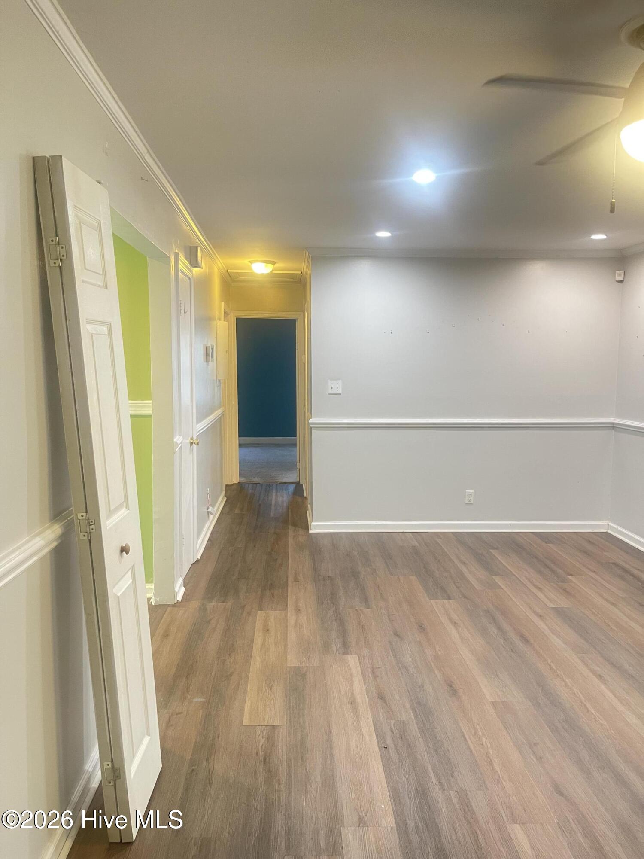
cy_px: 430
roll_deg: +0.5
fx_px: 620
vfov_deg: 69.4
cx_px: 322
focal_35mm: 25
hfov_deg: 54.9
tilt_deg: -5.6
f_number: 1.6
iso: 500
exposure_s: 1/60
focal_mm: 5.1
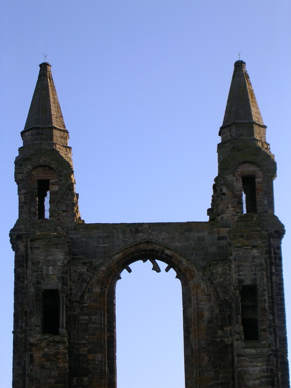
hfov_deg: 12.9
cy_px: 194
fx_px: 1289
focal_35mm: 115
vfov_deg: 17.1
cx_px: 146
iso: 50
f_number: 4.9
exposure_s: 1/220
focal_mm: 17.4
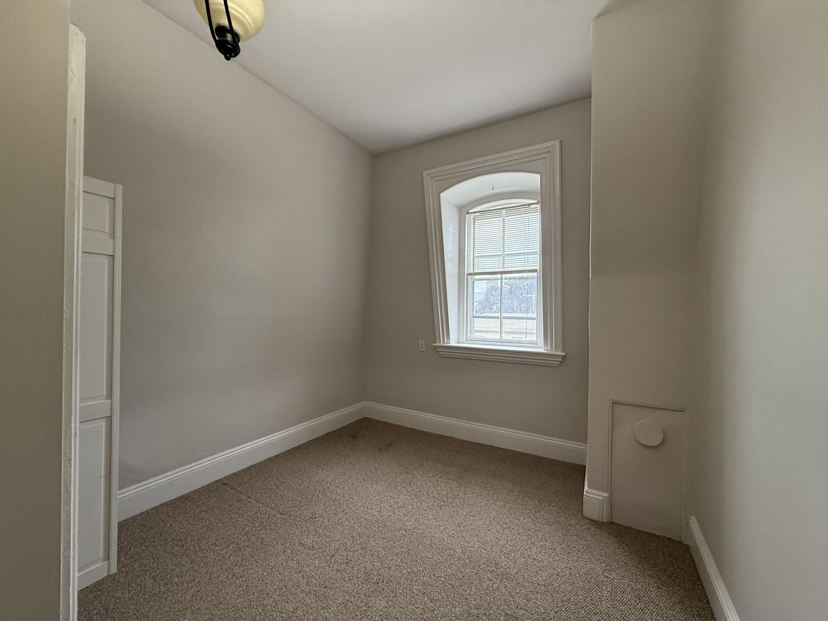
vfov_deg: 85.7
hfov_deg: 102.1
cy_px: 310
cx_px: 414
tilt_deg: +0.3
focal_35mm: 14
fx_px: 335
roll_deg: -1.3
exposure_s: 1/120
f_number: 2.2
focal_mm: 2.22
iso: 200
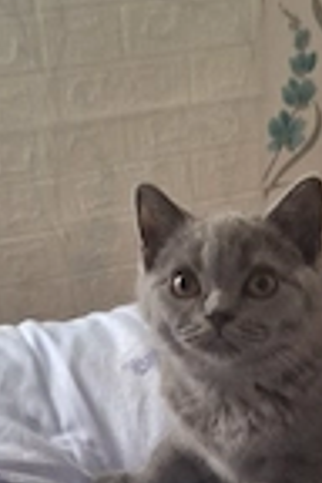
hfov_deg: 18.9
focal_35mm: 72
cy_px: 466
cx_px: 201
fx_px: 966
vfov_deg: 26.8
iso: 250
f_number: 1.8
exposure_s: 1/25
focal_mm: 4.69
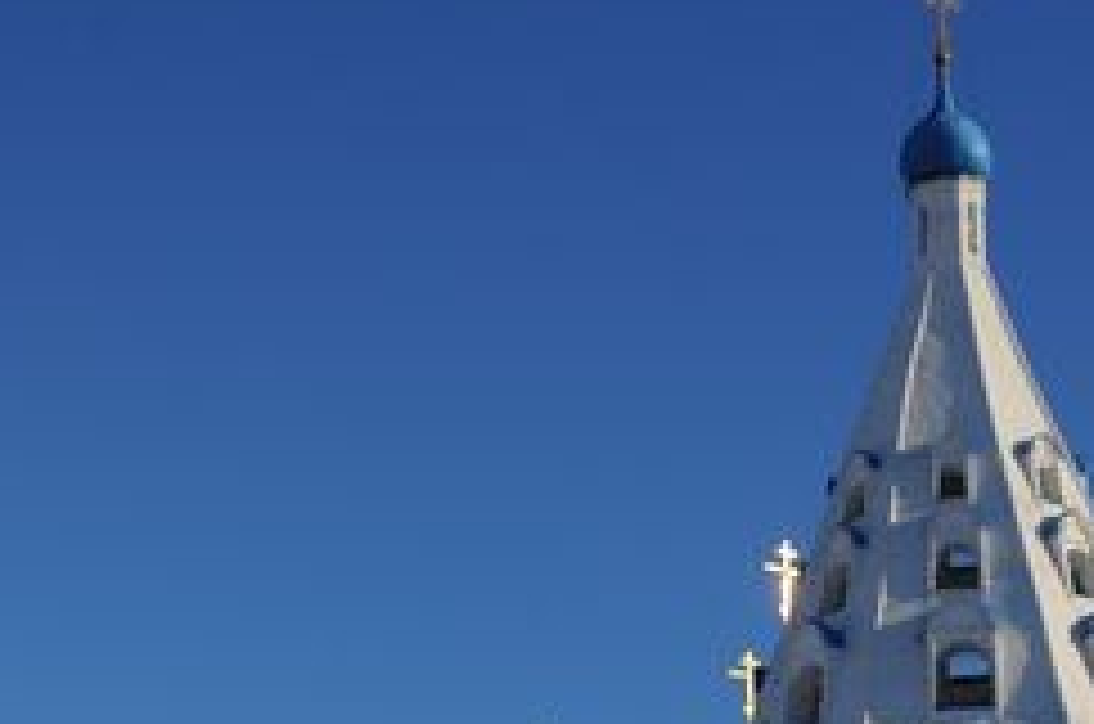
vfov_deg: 10.6
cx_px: 14
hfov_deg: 15.9
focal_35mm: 127
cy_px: 850
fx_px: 3852
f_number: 5.6
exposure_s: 1/4000
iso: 500
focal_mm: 44
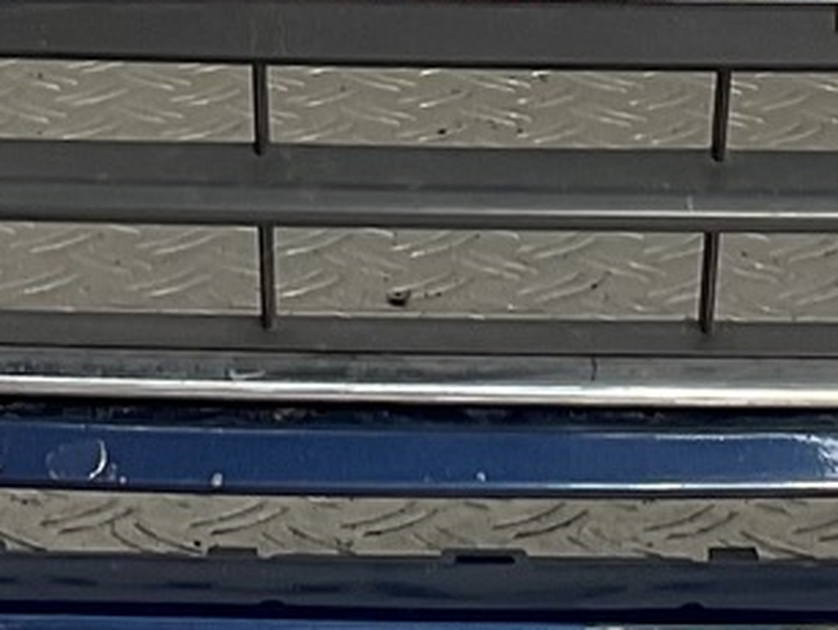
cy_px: -638
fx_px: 4627
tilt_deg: -7.5
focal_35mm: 191
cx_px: 507
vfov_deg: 7.5
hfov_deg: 10.3
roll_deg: -2.1
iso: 16
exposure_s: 1/186
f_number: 1.8
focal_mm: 3
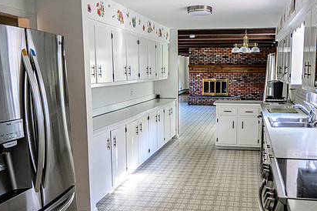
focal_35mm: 38
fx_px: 334
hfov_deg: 50.3
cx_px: 193
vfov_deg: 34.9
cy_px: 126
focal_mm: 27
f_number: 4
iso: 2000
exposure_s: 1/80
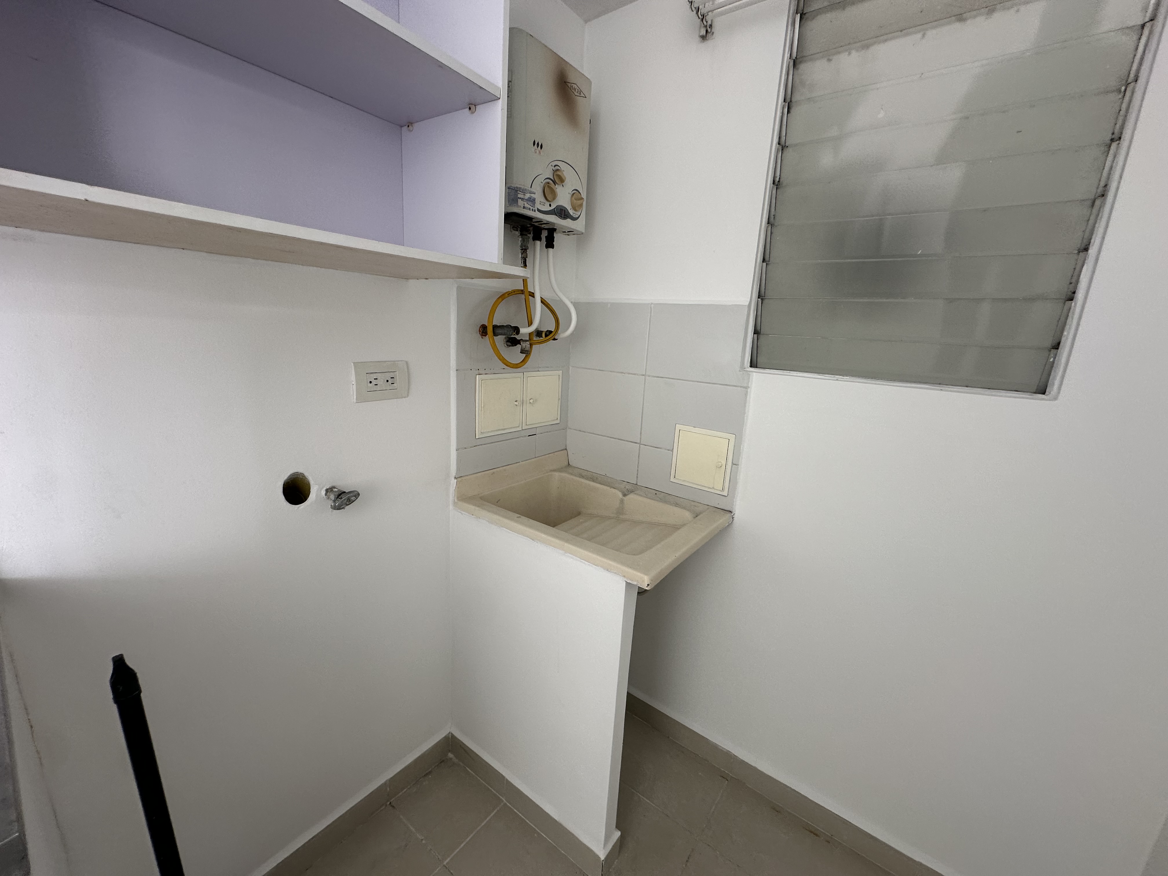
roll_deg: -3.3
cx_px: 584
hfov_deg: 102.1
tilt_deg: -10.0
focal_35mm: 14
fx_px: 472
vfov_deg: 85.7
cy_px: 438
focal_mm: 2.22
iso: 64
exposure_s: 1/99
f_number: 2.2
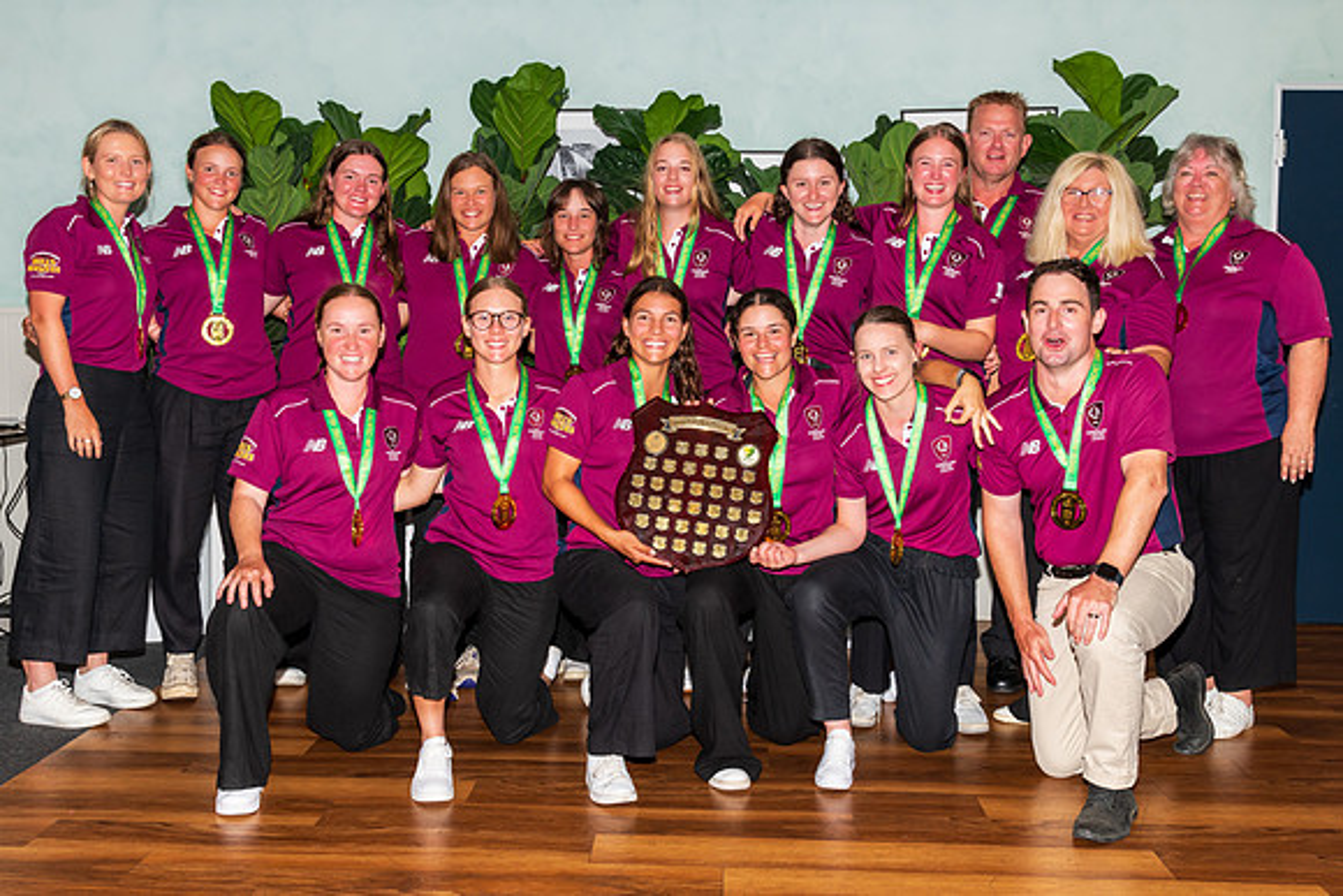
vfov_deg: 34.4
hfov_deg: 49.8
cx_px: 646
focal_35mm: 39
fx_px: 1446
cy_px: 406
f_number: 8
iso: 400
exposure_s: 1/60
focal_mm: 32
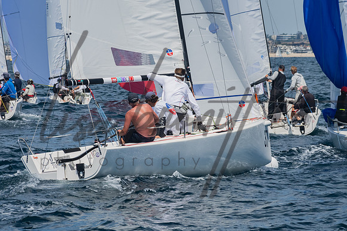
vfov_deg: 4.7
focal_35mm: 292
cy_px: 116
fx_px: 2810
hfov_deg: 7.1
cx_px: 174
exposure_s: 1/1000
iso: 640
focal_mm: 190
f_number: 14
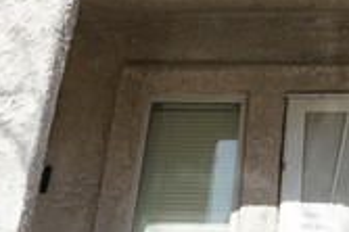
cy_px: -207
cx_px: 364
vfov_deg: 14.8
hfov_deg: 24.6
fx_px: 755
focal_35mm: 78
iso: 125
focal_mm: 12
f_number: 11
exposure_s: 1/125
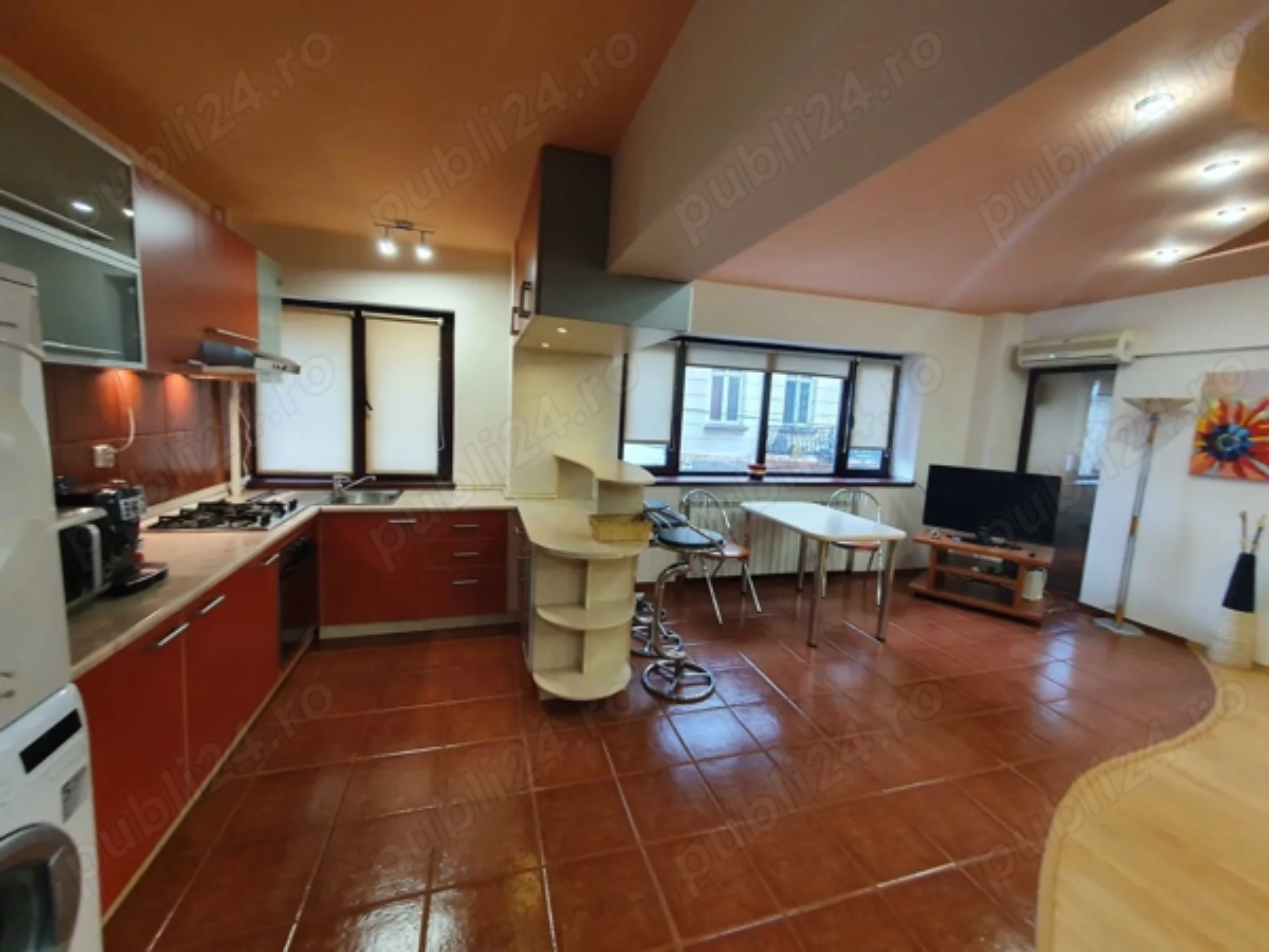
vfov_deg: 89.9
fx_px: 477
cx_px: 634
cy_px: 476
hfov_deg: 106.2
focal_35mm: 13
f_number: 2.2
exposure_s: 1/50
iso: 250
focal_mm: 1.8
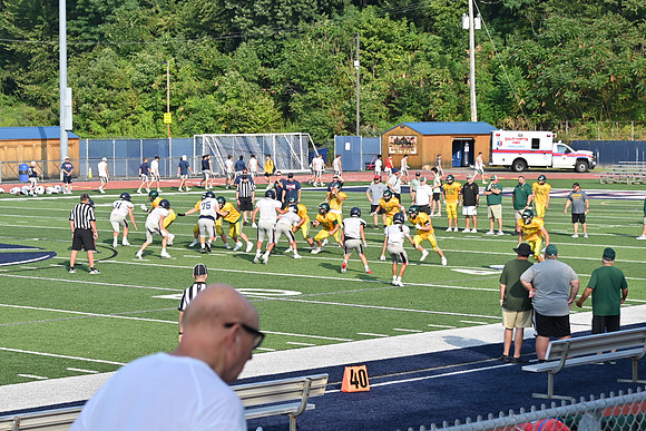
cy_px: 216
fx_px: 1885
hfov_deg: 19.5
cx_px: 323
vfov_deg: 13.0
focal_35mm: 105
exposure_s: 1/640
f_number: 5
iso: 100
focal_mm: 70
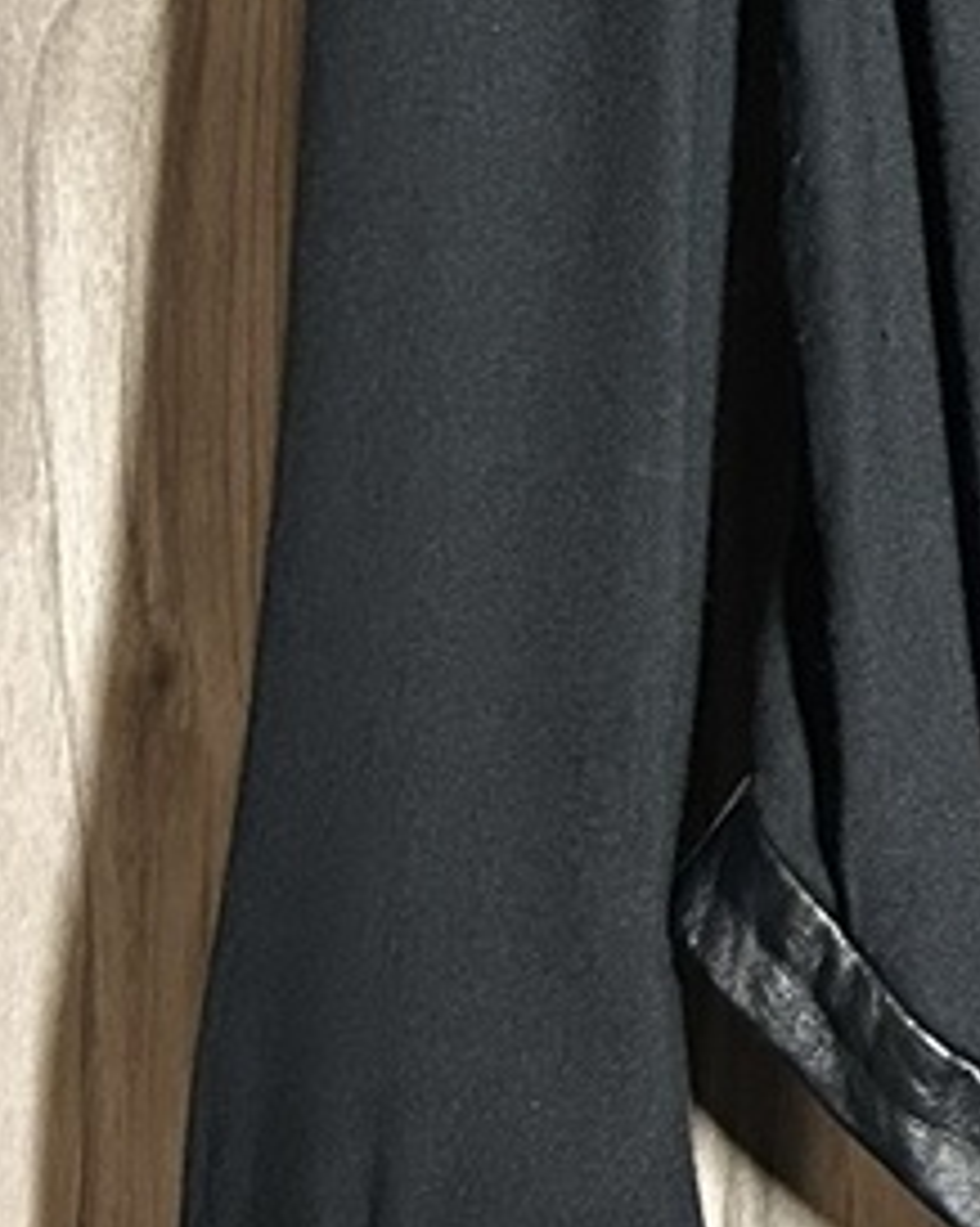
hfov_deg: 11.4
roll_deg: -0.1
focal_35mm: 124
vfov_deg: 15.0
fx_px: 4501
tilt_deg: -2.7
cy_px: -263
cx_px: 1830
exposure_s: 1/60
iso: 400
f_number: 1.5
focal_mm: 5.7
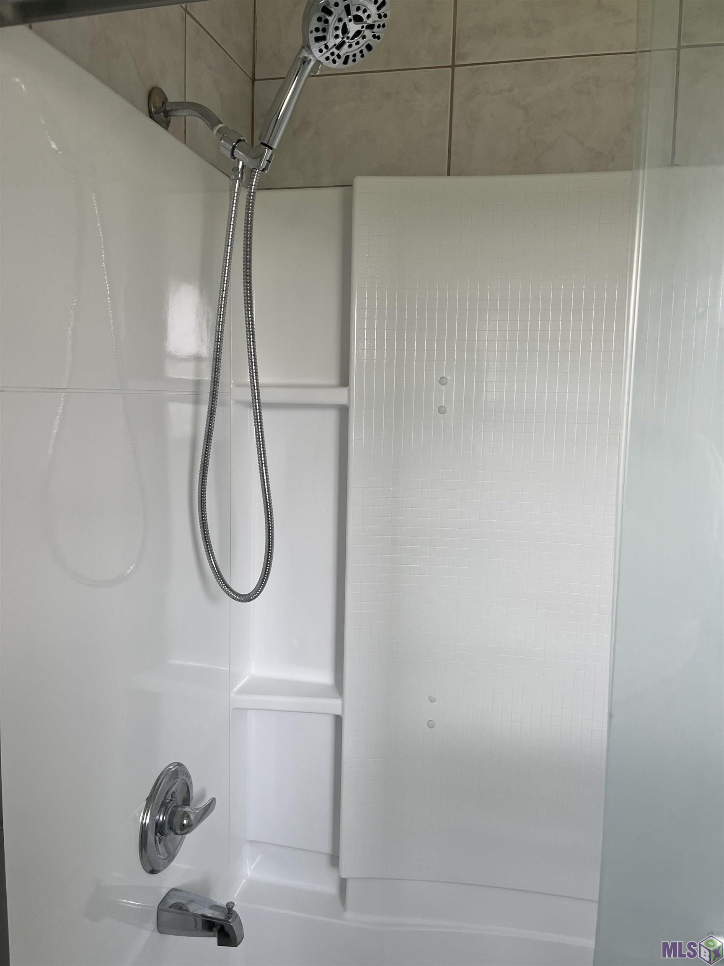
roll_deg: -2.3
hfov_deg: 53.1
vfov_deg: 67.3
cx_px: 362
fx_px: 725
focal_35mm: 26
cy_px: 483
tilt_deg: -5.3
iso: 100
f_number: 1.6
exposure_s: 1/121
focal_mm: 5.1
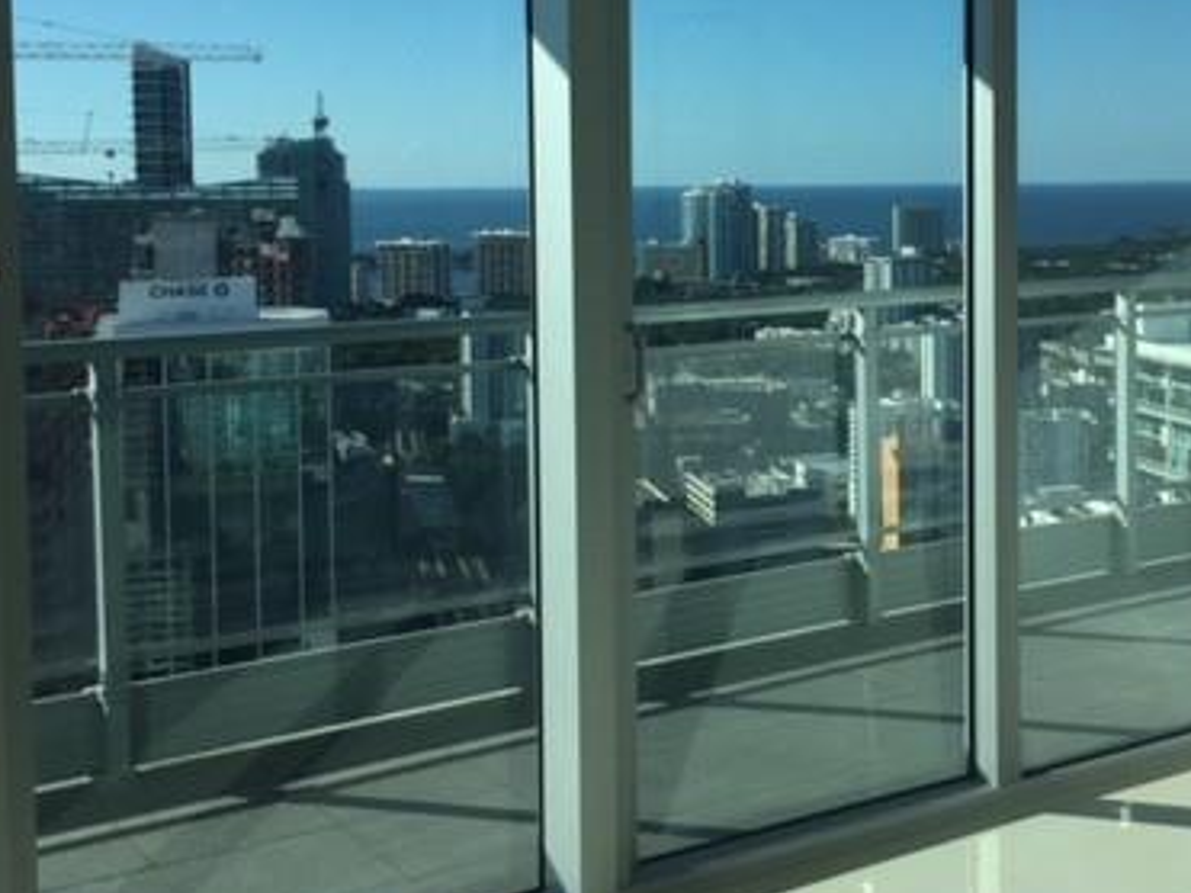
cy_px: 270
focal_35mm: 50
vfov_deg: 28.8
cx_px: 812
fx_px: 1720
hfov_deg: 37.7
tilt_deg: -3.9
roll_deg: +0.2
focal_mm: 4.15
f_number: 2.2
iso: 32
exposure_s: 1/2198
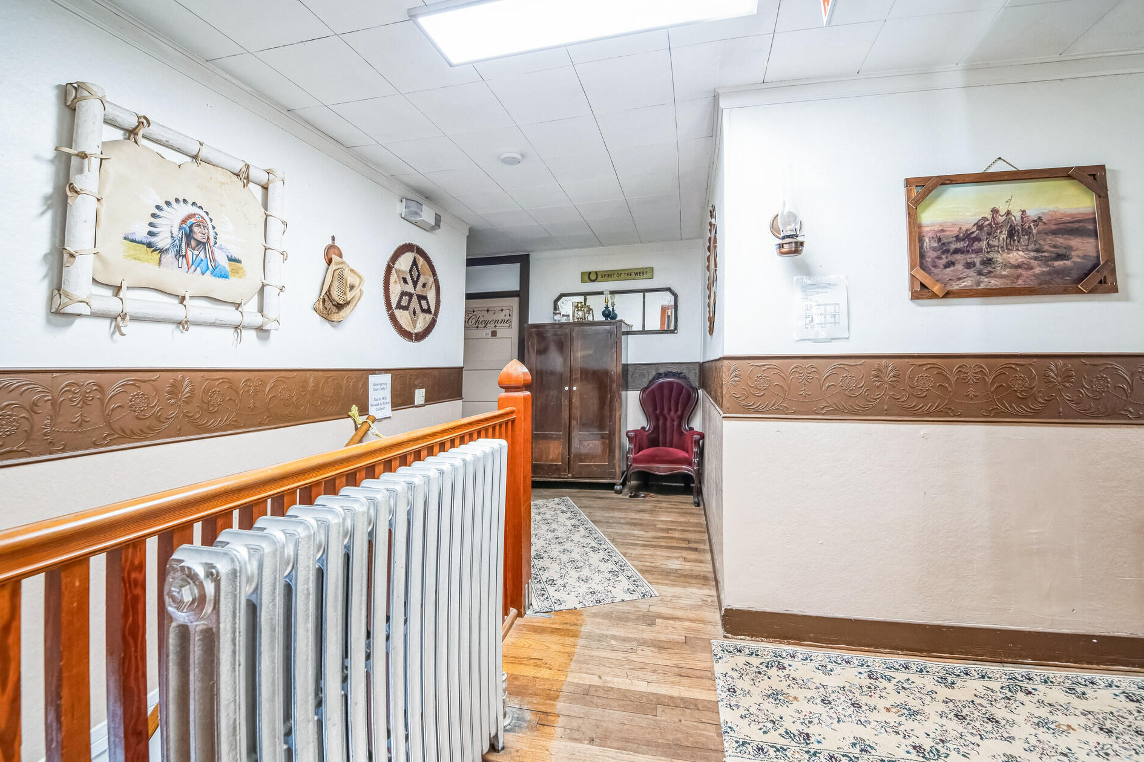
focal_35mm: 13
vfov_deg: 85.3
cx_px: 588
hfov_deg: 108.3
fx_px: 413
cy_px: 410
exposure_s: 1/10
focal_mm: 12
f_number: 7.1
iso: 1250
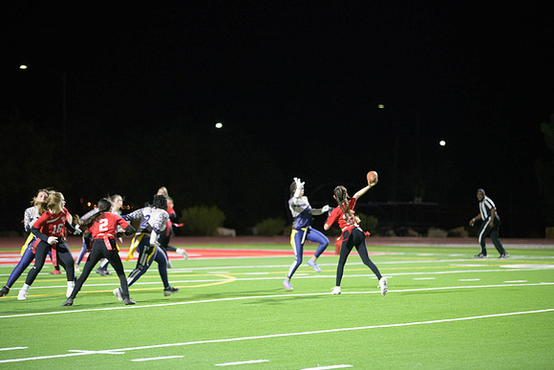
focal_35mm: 135
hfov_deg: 15.2
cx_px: 277
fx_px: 2078
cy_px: 185
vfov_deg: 10.2
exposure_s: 1/640
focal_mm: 135
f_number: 2.8
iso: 8000
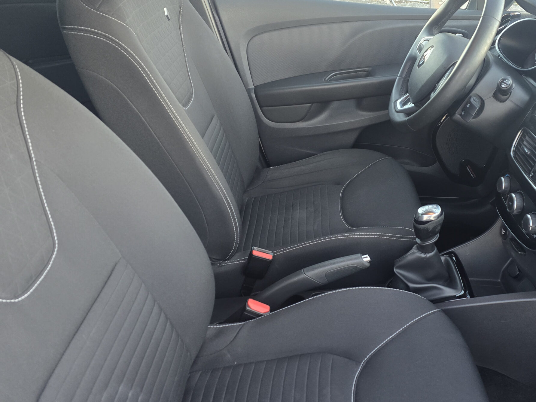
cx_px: 322
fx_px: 511
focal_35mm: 33
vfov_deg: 42.9
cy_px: 190
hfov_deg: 54.9
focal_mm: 6.3
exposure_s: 1/100
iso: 320
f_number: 1.7
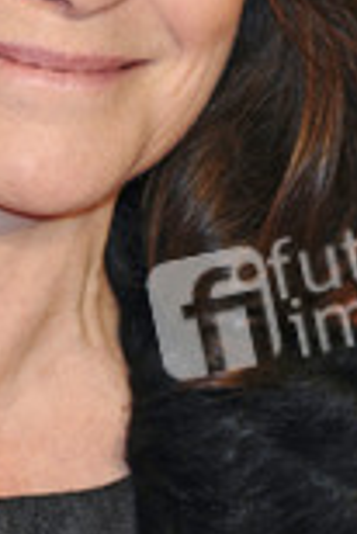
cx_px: 12
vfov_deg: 3.0
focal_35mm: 680
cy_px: 125
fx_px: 10096
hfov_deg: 2.0
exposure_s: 1/200
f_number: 4
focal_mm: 175
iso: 500
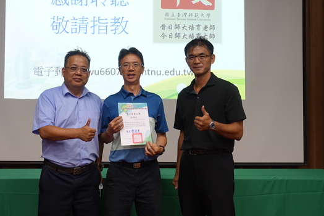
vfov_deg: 28.0
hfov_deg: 40.7
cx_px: 113
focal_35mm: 48
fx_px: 432
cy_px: 87
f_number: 2.8
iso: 640
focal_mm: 13.34
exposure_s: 1/40
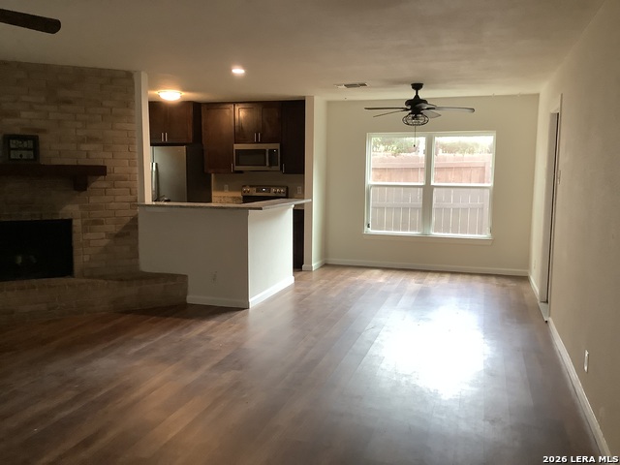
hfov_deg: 58.4
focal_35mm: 31
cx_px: 310
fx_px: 555
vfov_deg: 45.4
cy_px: 232
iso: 200
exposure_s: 1/60
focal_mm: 3.3
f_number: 2.4
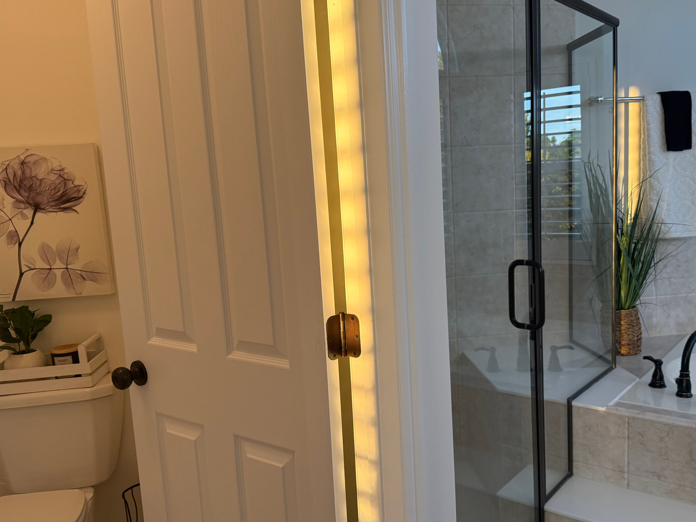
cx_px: 405
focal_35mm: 31
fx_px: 623
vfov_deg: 45.4
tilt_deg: -8.0
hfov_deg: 58.0
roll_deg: +2.7
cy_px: 274
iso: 160
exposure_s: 1/157
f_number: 1.78
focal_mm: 6.76
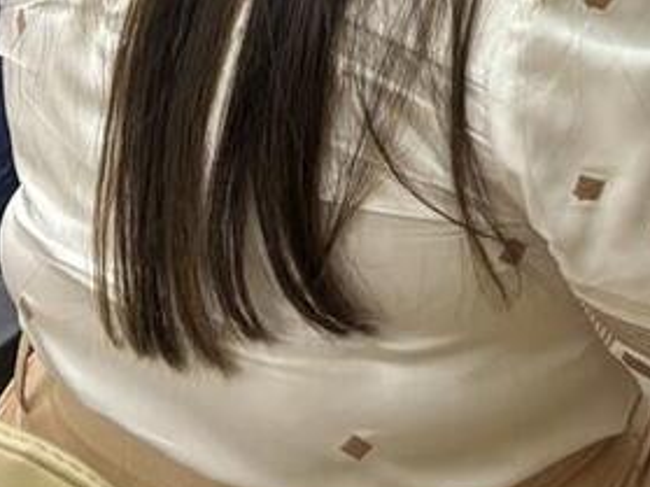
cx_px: 827
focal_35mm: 112
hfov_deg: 16.7
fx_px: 2102
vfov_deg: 11.9
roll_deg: +2.2
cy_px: -447
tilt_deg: -17.9
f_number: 1.6
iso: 250
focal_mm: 5.96
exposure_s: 1/60
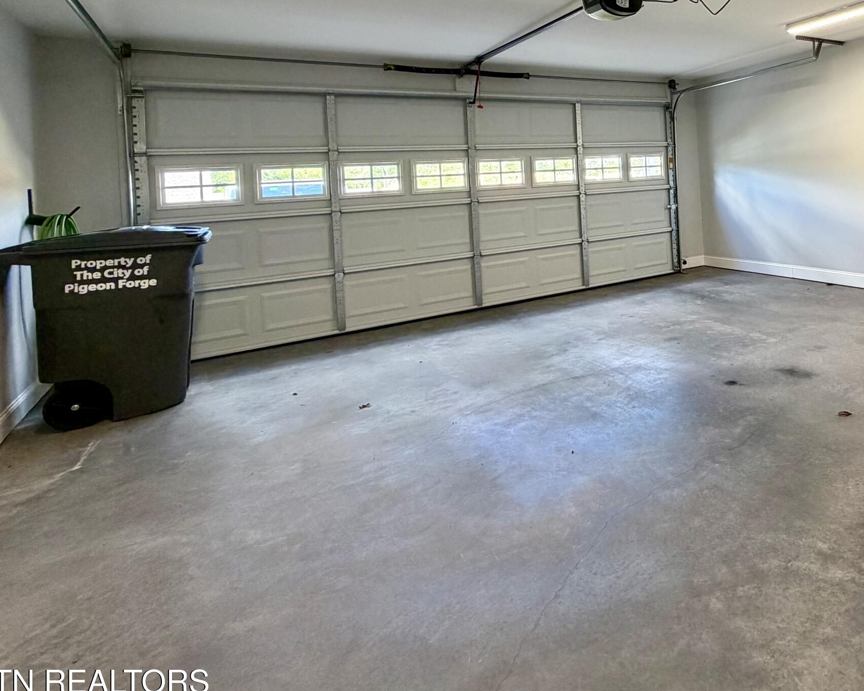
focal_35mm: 24
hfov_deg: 62.4
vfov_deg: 55.7
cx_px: 727
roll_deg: +3.6
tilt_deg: +0.1
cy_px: 165
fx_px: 614
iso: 160
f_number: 2.2
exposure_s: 1/60
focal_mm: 2.22
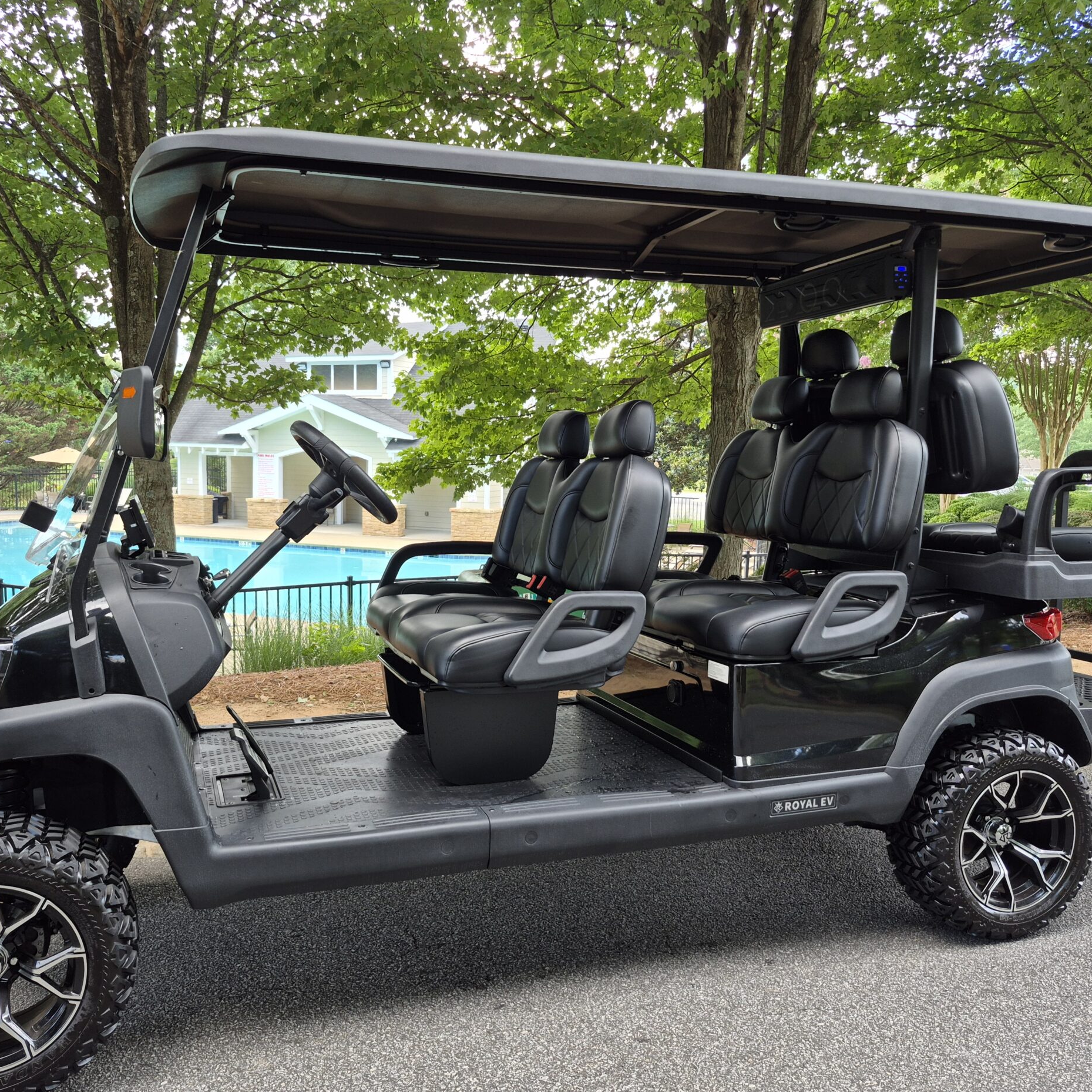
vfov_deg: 57.3
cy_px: 556
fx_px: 999
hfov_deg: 57.2
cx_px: 502
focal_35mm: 28
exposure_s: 1/180
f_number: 1.8
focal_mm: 5.4
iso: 40
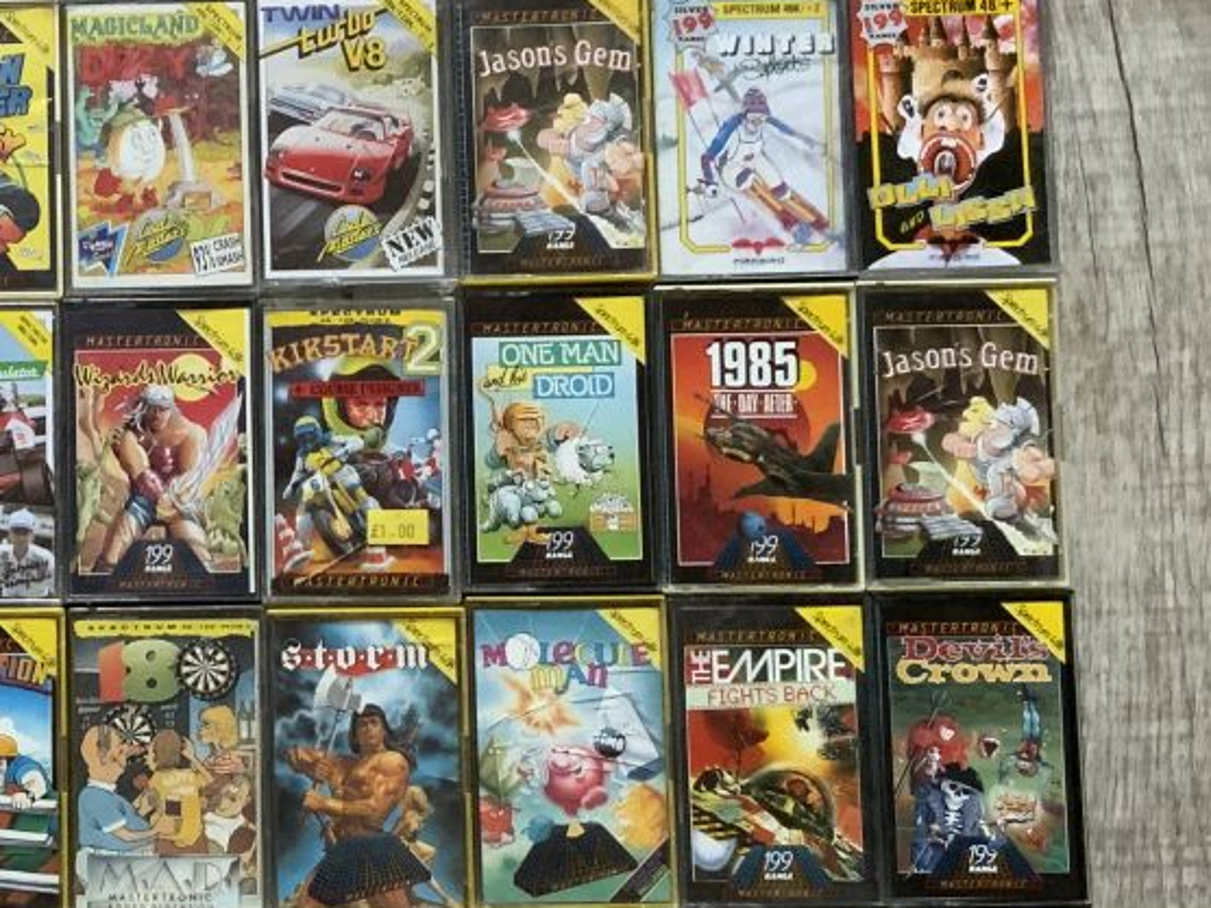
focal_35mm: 73
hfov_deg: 25.7
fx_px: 2554
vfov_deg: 20.2
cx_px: 96
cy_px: 510
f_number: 1.8
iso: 250
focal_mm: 3
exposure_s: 1/60
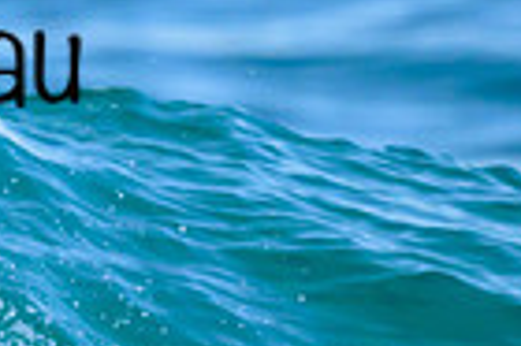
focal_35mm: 4530
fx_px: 65482
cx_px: -659
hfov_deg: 0.5
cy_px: 279
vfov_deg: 0.3
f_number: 6.3
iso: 640
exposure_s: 1/2500
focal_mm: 800
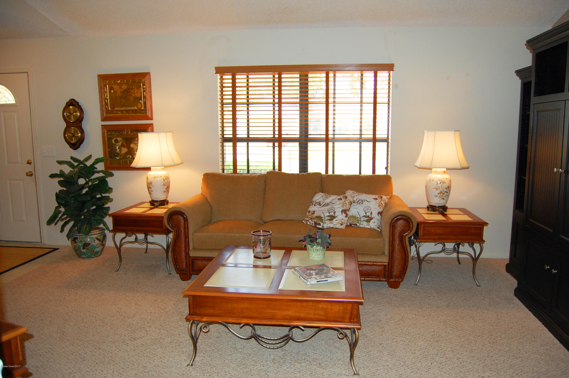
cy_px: 189
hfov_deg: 67.4
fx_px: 426
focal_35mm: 27
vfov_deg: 47.8
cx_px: 284
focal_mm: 18
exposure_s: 1/160
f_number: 3.5
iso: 400
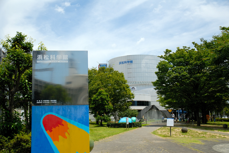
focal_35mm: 44
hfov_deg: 44.9
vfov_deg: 30.9
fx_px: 277
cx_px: 114
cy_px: 76
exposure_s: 1/1250
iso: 400
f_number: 3.8
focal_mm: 29
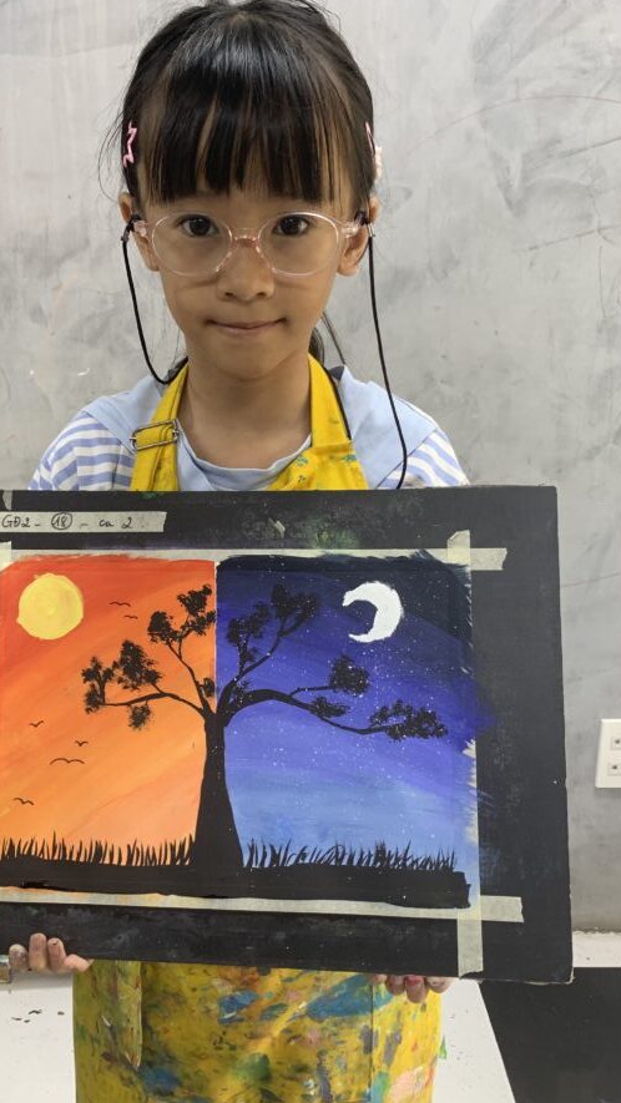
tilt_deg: -19.3
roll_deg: +0.3
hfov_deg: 36.5
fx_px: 936
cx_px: 246
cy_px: 592
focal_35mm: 32
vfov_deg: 60.9
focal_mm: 4.25
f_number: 1.8
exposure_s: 1/109
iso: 100
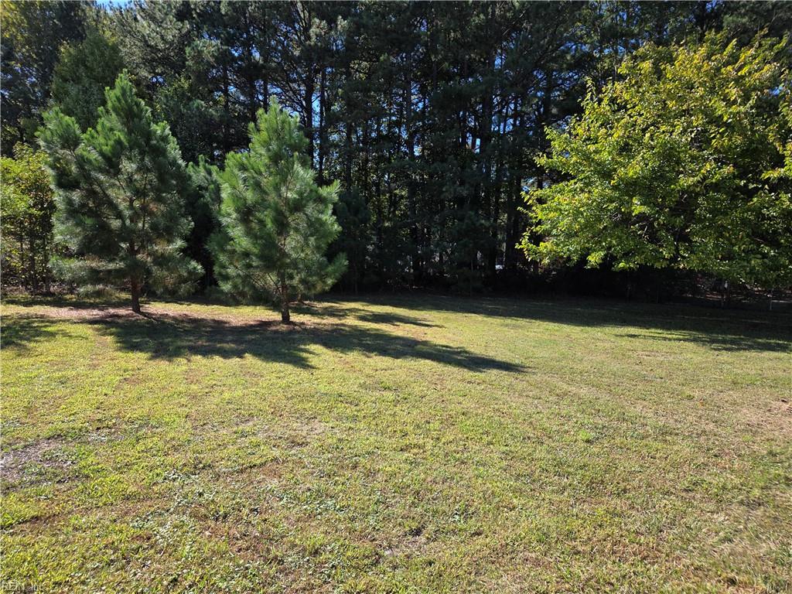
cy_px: 297
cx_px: 396
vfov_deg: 58.9
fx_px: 526
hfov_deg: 73.9
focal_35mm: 23
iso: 80
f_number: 1.8
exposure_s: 1/2265
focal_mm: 5.4
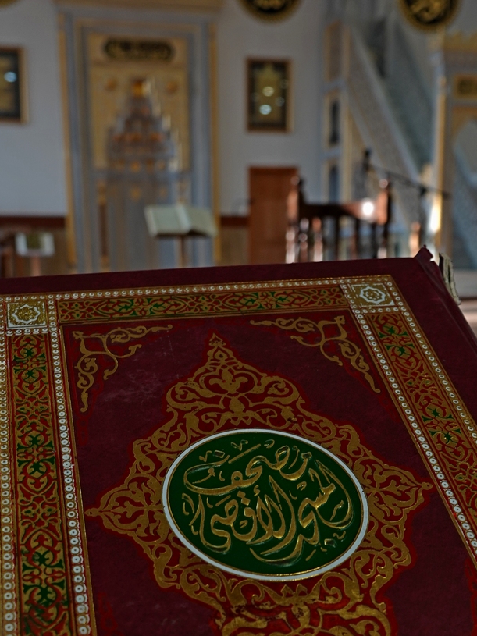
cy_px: 484
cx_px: 236
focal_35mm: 51
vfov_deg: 36.5
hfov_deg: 28.6
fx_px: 937
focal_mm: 9.81
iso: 80
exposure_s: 1/25
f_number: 2.5
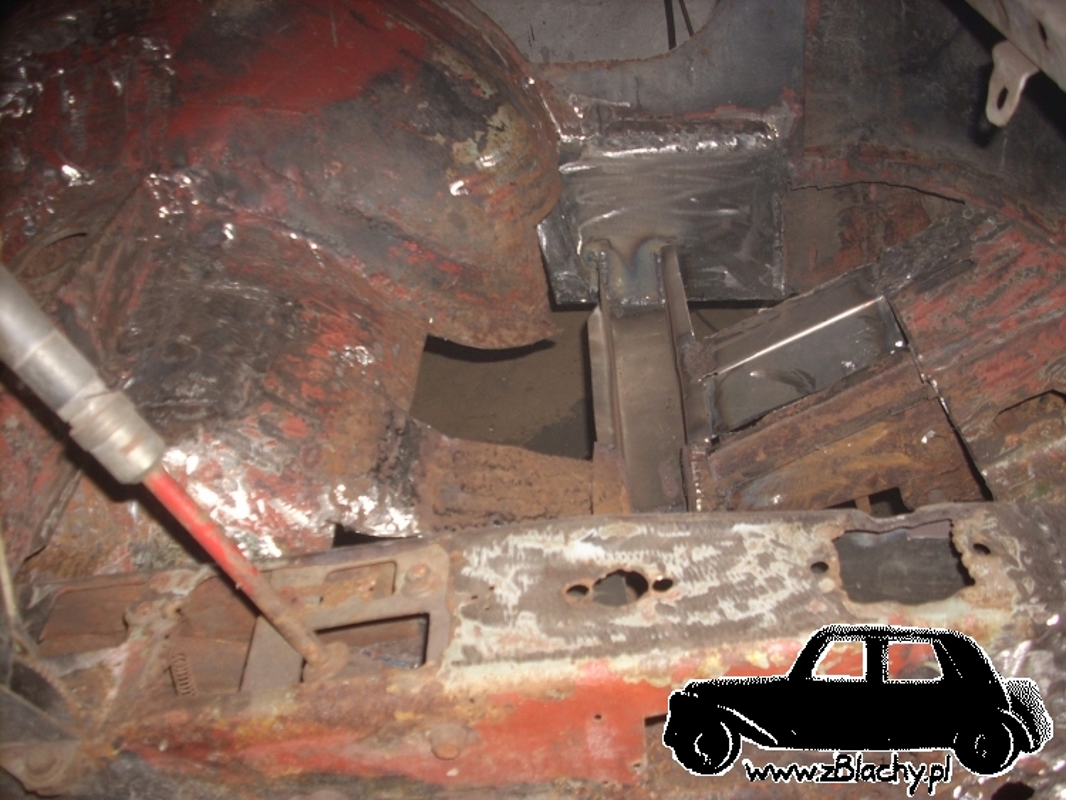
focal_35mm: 37
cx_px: 533
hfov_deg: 50.1
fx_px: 1140
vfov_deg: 38.7
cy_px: 400
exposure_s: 1/60
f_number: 2.8
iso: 64
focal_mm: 6.2
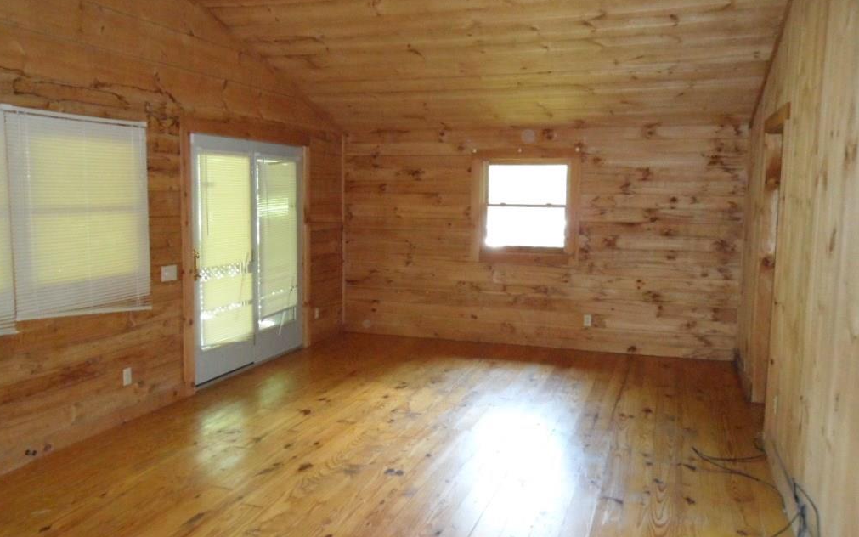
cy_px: 280
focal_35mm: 29
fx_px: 679
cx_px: 425
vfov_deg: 43.1
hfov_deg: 64.6
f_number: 3.5
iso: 800
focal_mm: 4.9
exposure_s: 1/45
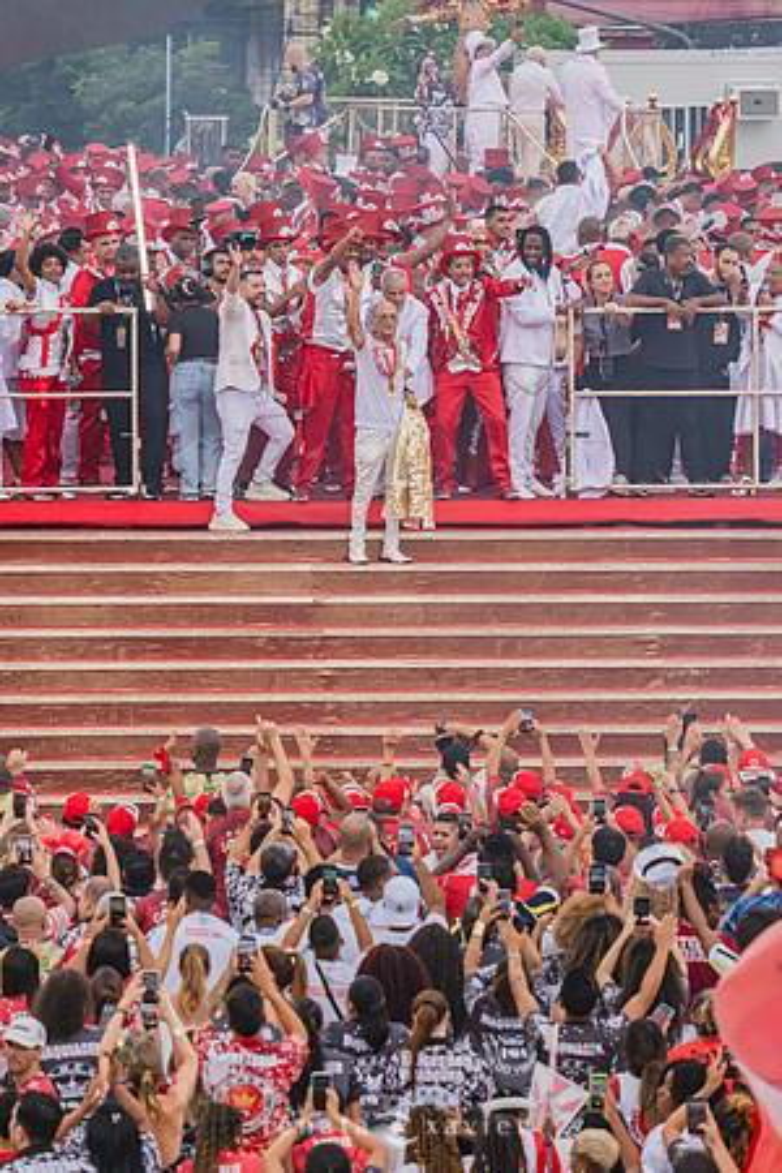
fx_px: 9774
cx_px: 391
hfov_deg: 4.6
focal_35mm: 300
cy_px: 586
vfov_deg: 6.9
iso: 640
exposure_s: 1/1600
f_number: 4.8
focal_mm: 200
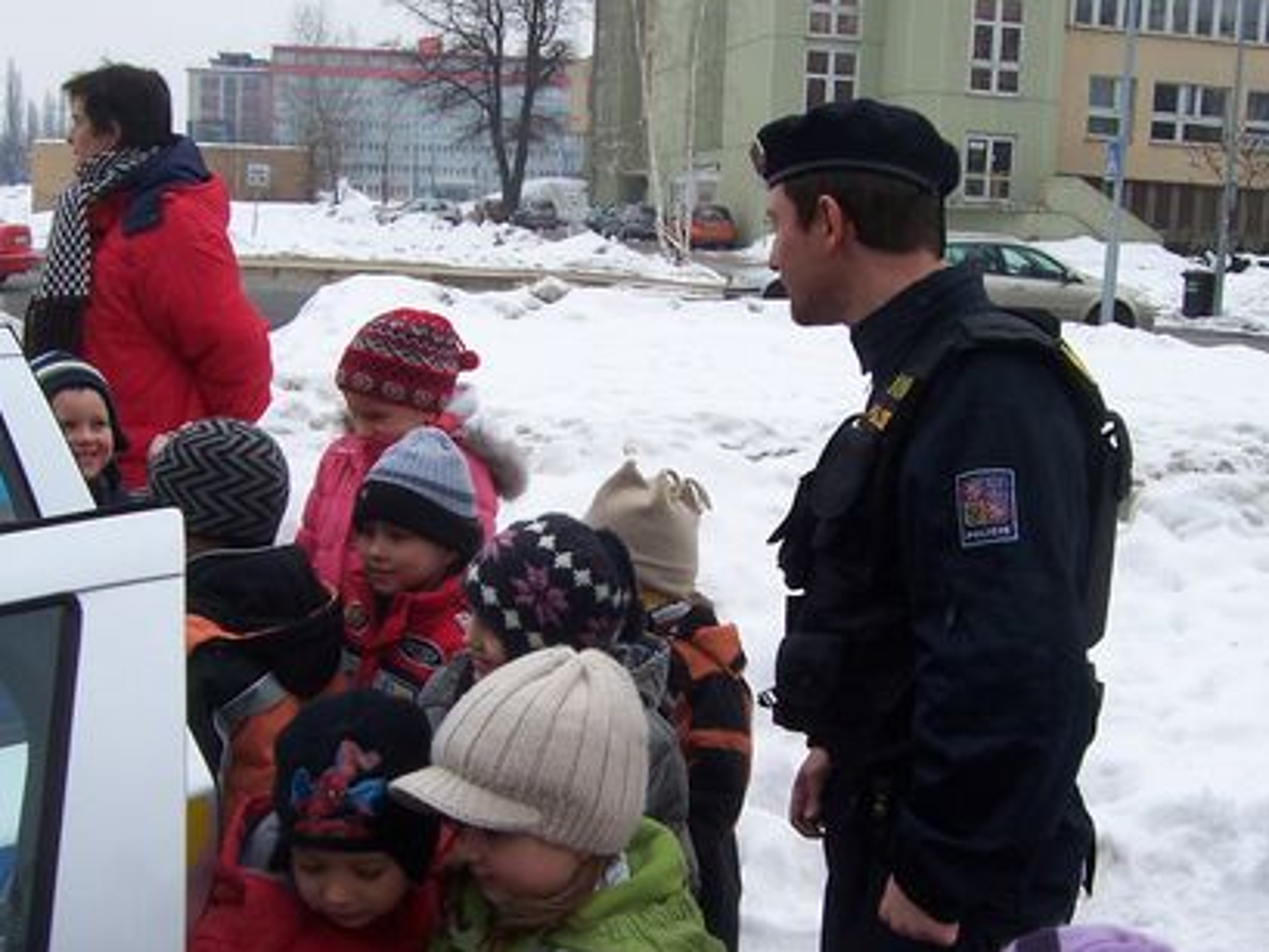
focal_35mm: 44
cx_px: 624
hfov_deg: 42.9
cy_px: 554
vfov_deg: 32.8
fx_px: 1613
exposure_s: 1/250
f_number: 4.8
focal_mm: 6
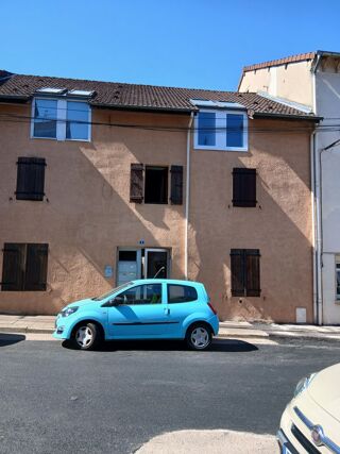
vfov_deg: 67.3
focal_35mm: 26
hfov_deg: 53.0
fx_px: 341
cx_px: 170
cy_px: 227
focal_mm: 3.98
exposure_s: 1/286
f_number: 1.8
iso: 20
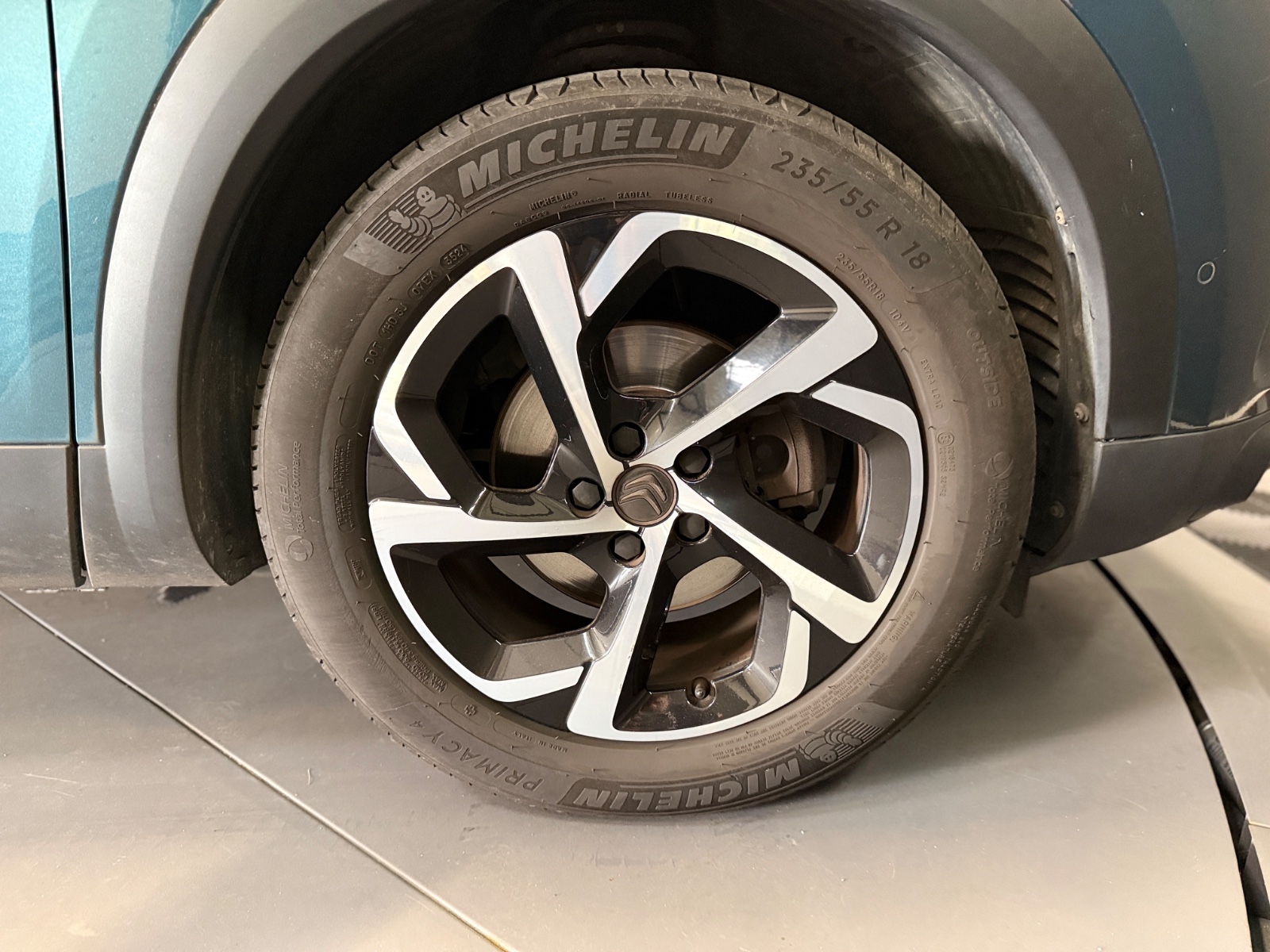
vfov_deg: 56.8
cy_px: 476
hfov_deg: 71.6
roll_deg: +0.6
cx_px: 635
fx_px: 881
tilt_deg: -15.2
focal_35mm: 24
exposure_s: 1/33
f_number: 1.78
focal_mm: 6.76
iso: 800
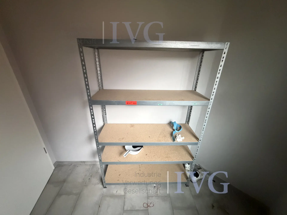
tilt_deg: -21.6
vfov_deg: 85.7
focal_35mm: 14
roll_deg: -1.0
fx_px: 116
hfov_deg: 102.1
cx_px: 144
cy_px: 108
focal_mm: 2.22
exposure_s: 1/60
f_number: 2.2
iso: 1000
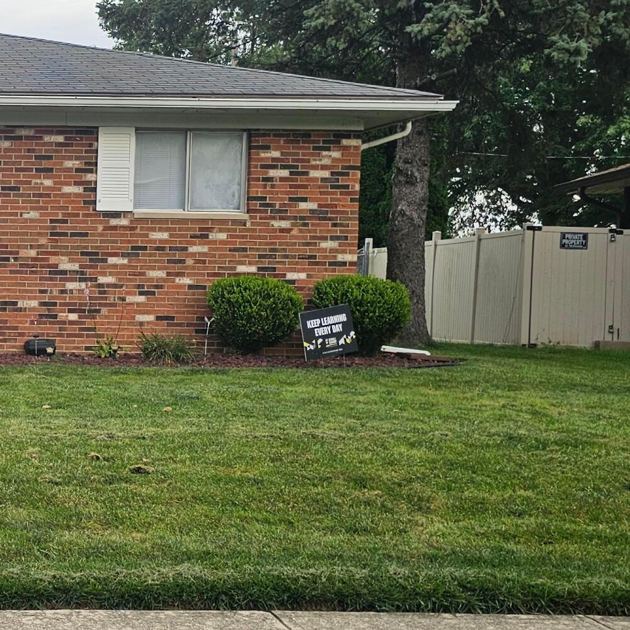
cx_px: -190
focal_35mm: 61
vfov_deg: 28.2
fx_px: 1256
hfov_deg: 24.5
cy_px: 335
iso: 10
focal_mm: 6.3
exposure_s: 1/263
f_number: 1.7
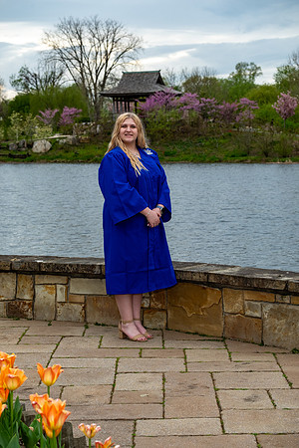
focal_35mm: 75
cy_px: 224
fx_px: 934
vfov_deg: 27.0
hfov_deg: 18.2
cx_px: 150
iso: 250
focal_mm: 50
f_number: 5
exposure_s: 1/400
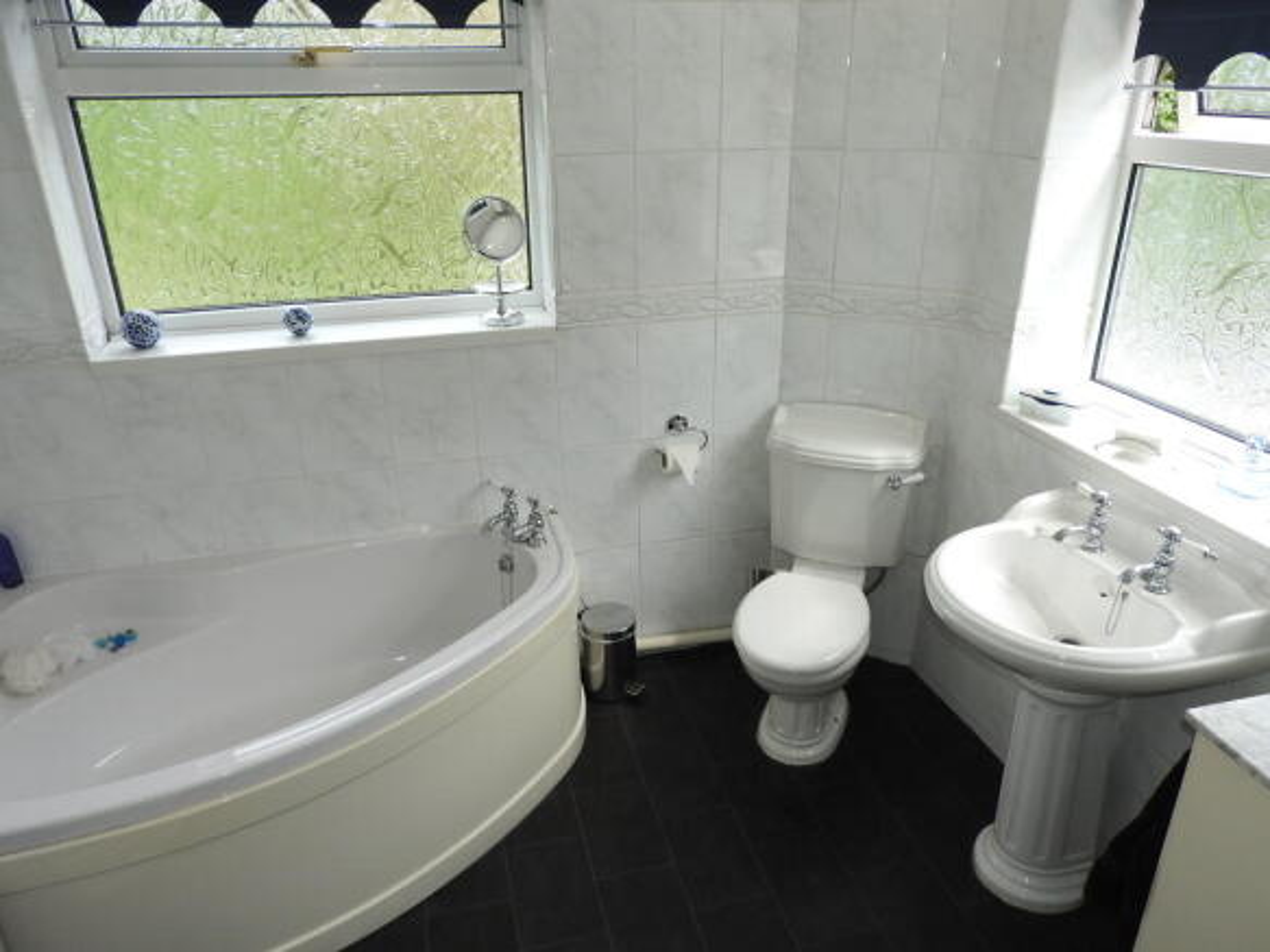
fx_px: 880
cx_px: 635
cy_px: 476
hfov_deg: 71.6
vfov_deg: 56.8
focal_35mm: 24
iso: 100
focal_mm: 4.3
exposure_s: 1/160
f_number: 3.3
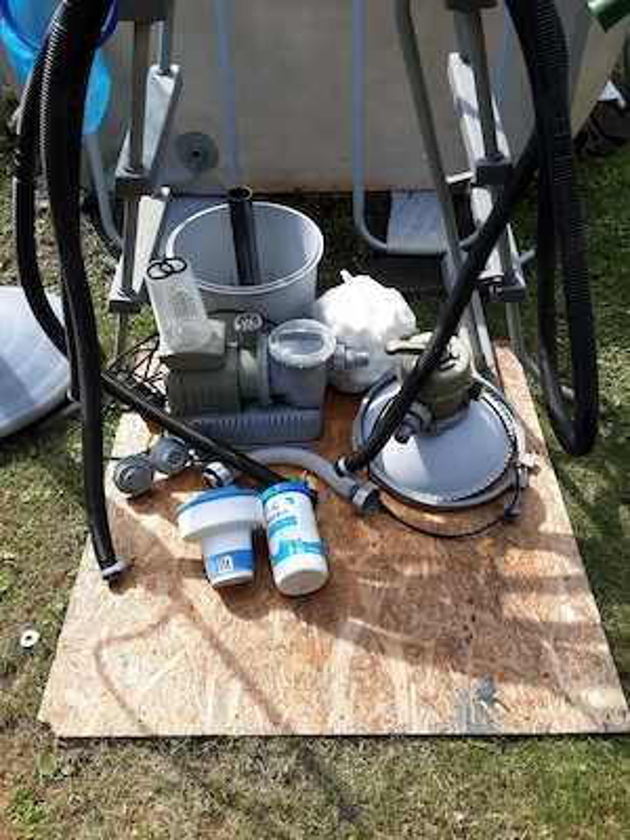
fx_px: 655
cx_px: 315
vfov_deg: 65.3
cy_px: 420
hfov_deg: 51.4
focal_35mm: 27
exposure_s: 1/588
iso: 40
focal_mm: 2.91
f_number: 1.9
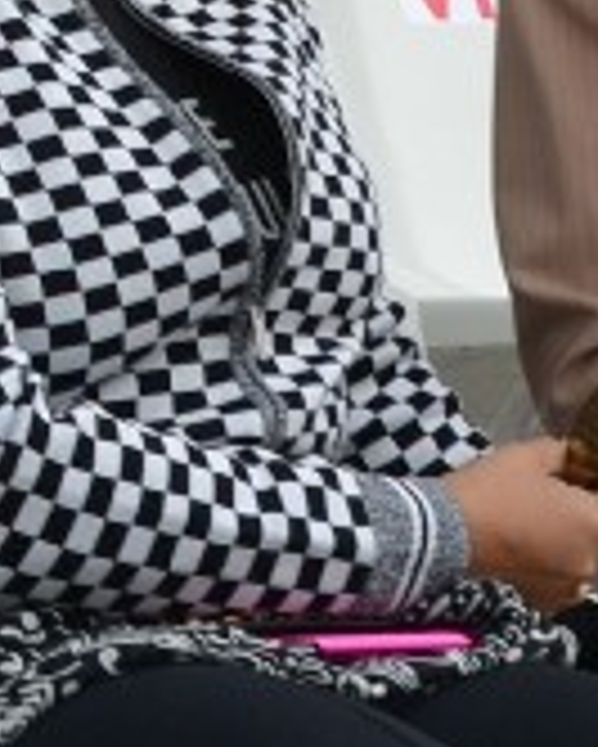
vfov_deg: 6.4
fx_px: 6697
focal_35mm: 303
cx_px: -328
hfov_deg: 5.1
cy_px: 169
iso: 100
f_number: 5.6
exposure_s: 1/125
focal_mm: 28
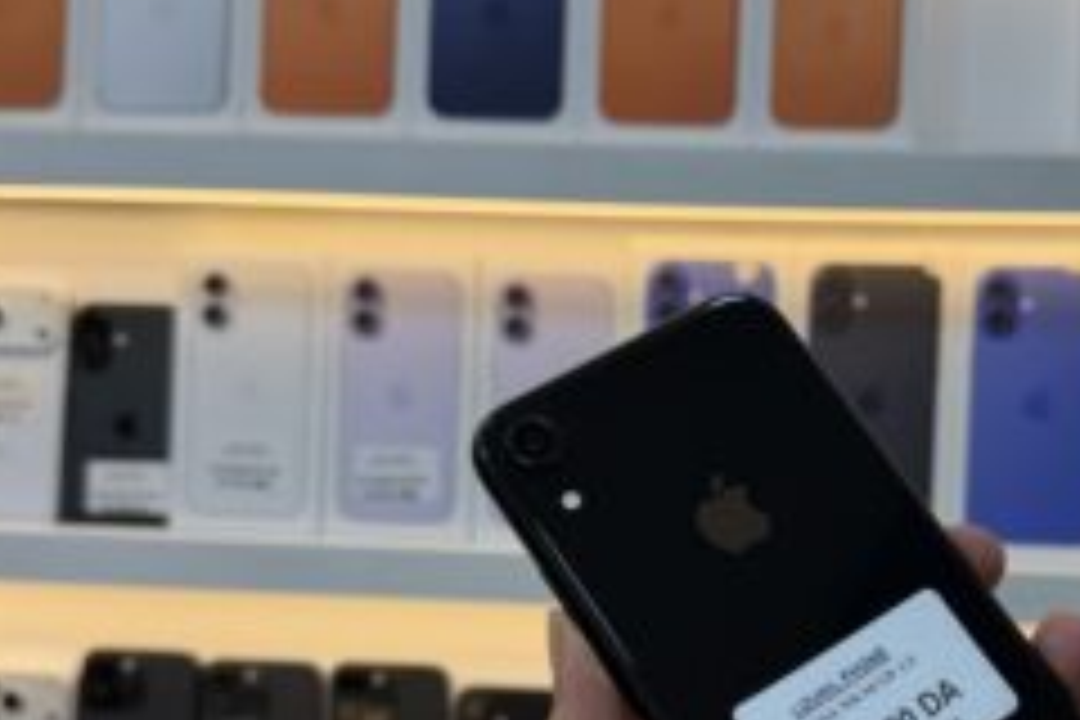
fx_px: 1560
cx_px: 740
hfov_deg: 37.7
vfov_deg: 25.5
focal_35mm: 52
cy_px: 594
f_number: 1.78
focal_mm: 6.76
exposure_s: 1/535
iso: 80
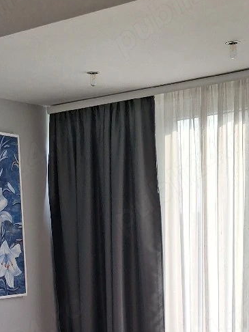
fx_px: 709
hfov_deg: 19.7
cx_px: 56
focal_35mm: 74
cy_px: 379
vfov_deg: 24.3
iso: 20
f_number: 1.8
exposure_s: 1/120
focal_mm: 4
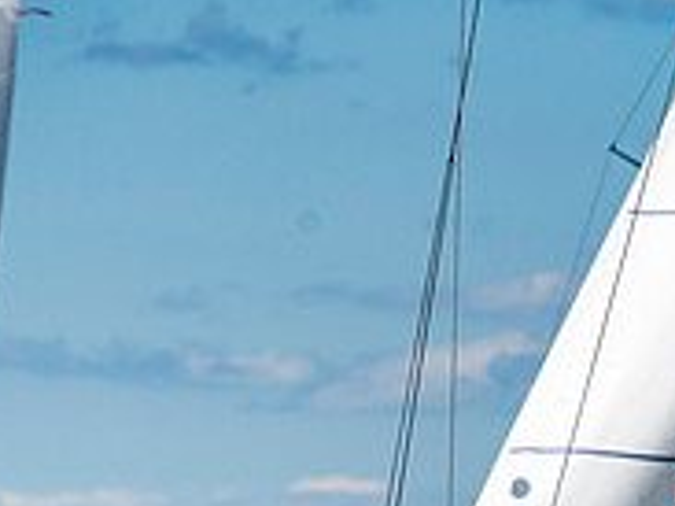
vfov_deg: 2.4
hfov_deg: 3.3
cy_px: 702
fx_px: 11887
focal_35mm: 610
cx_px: 612
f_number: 5.6
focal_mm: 200
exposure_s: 1/5000
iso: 500
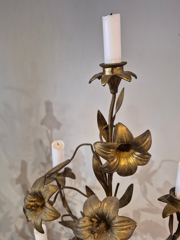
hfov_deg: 56.8
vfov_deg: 71.6
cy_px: 122
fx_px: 166
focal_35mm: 24
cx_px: 91
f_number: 1.8
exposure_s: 1/100
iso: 400
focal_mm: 5.4
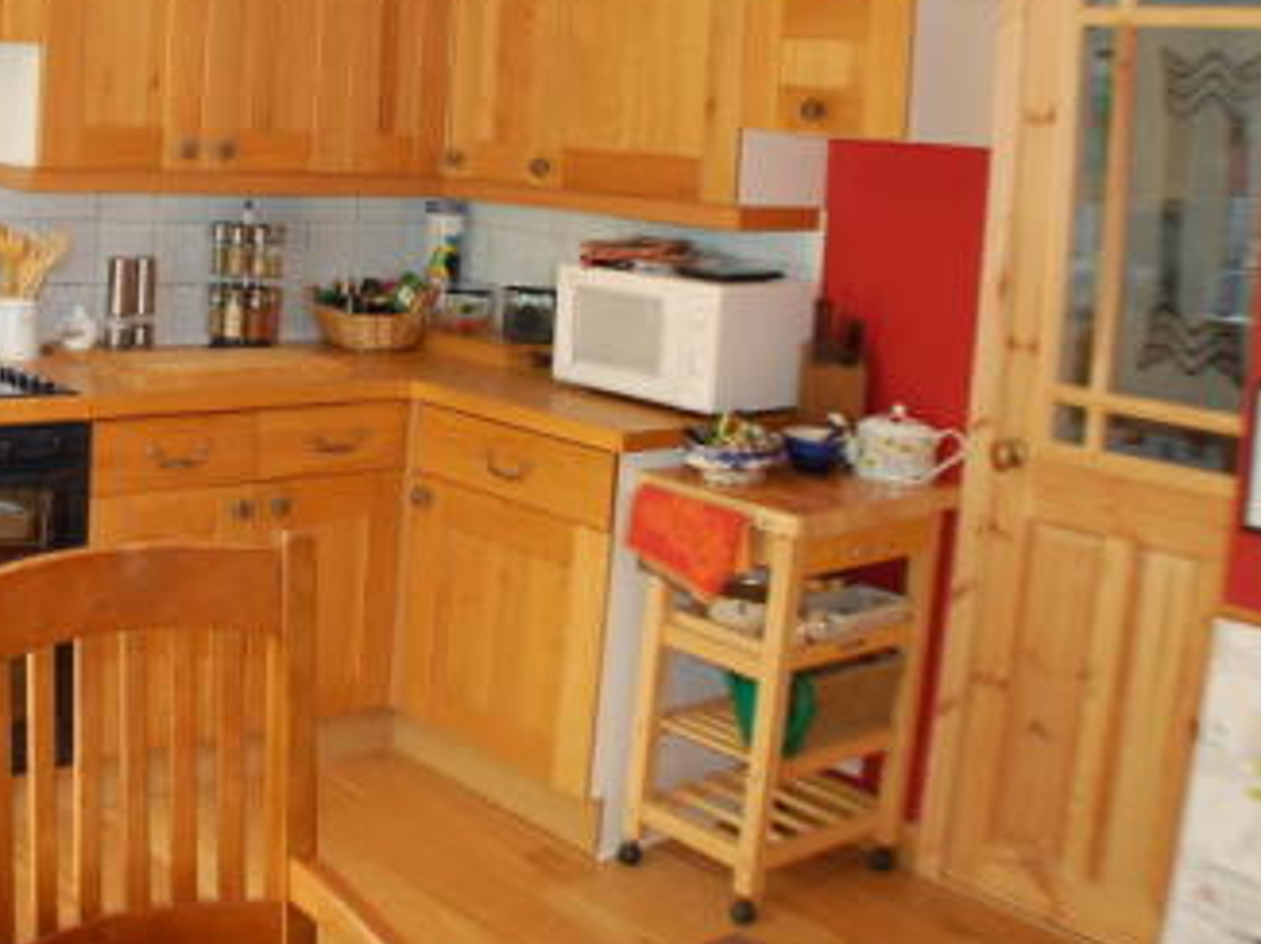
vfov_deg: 24.9
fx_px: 2111
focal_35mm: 58
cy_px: 228
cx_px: 178
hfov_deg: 32.0
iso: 400
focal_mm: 20
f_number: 3.8
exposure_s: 1/80
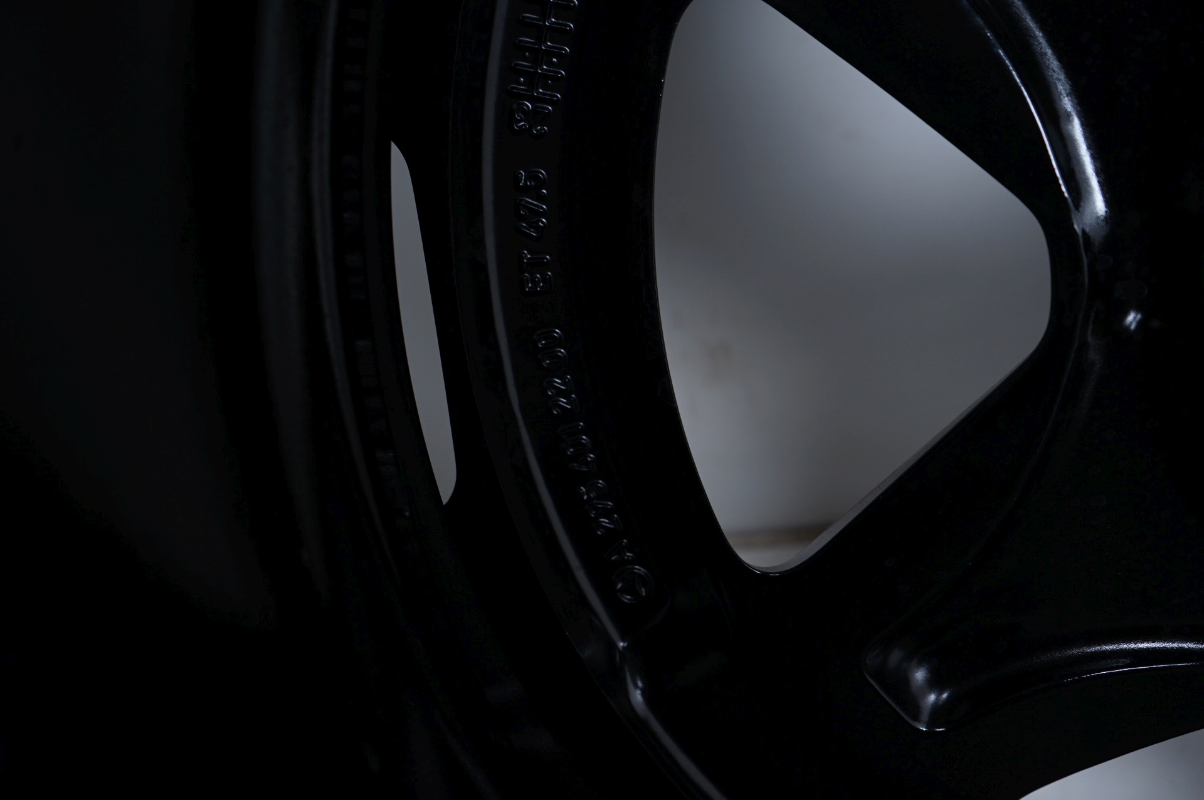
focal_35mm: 34
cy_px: 400
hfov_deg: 55.8
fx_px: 1136
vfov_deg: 38.8
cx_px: 602
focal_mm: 34
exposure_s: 1/125
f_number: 7.1
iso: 250
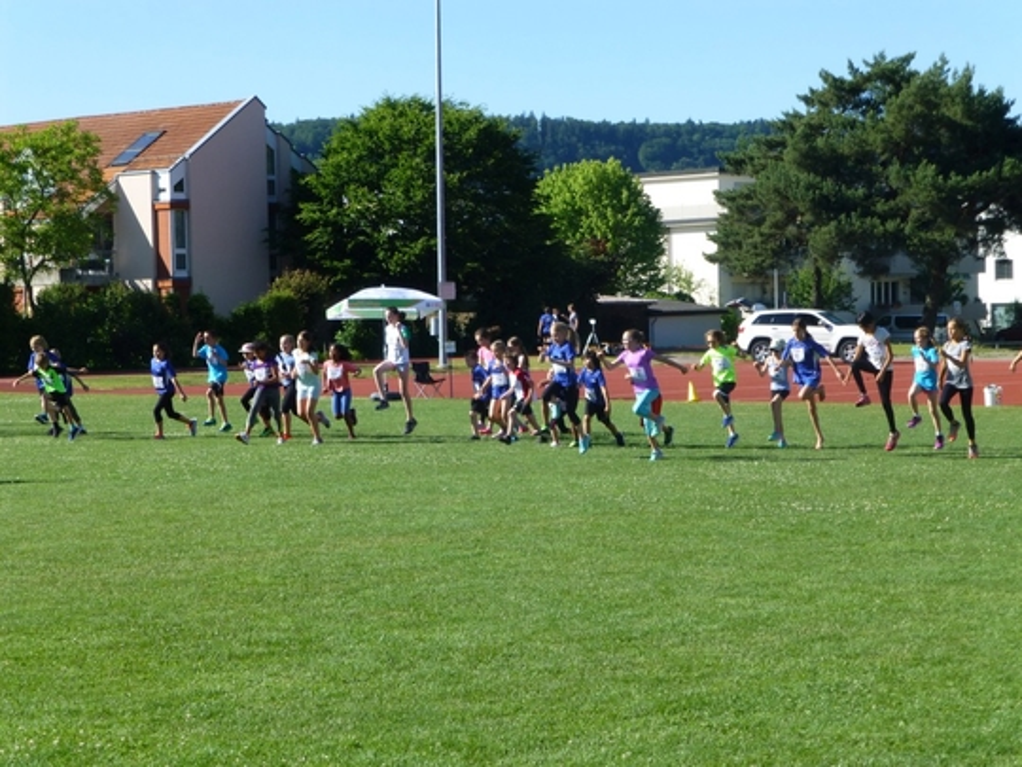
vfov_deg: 17.4
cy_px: 384
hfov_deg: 23.0
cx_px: 511
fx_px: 2510
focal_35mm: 85
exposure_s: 1/320
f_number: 5.2
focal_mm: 15.1
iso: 100
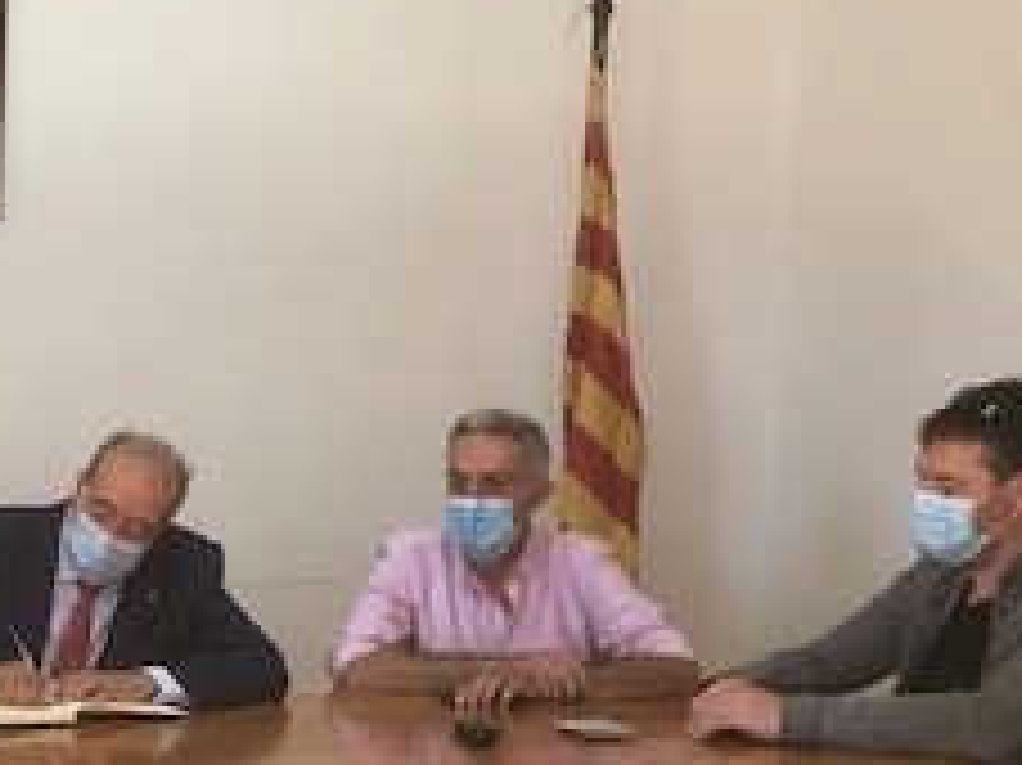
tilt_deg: -8.7
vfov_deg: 18.2
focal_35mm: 79
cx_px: -207
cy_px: 734
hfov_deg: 22.7
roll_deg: +0.4
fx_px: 2331
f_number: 1.8
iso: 40
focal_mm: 4
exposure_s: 1/33
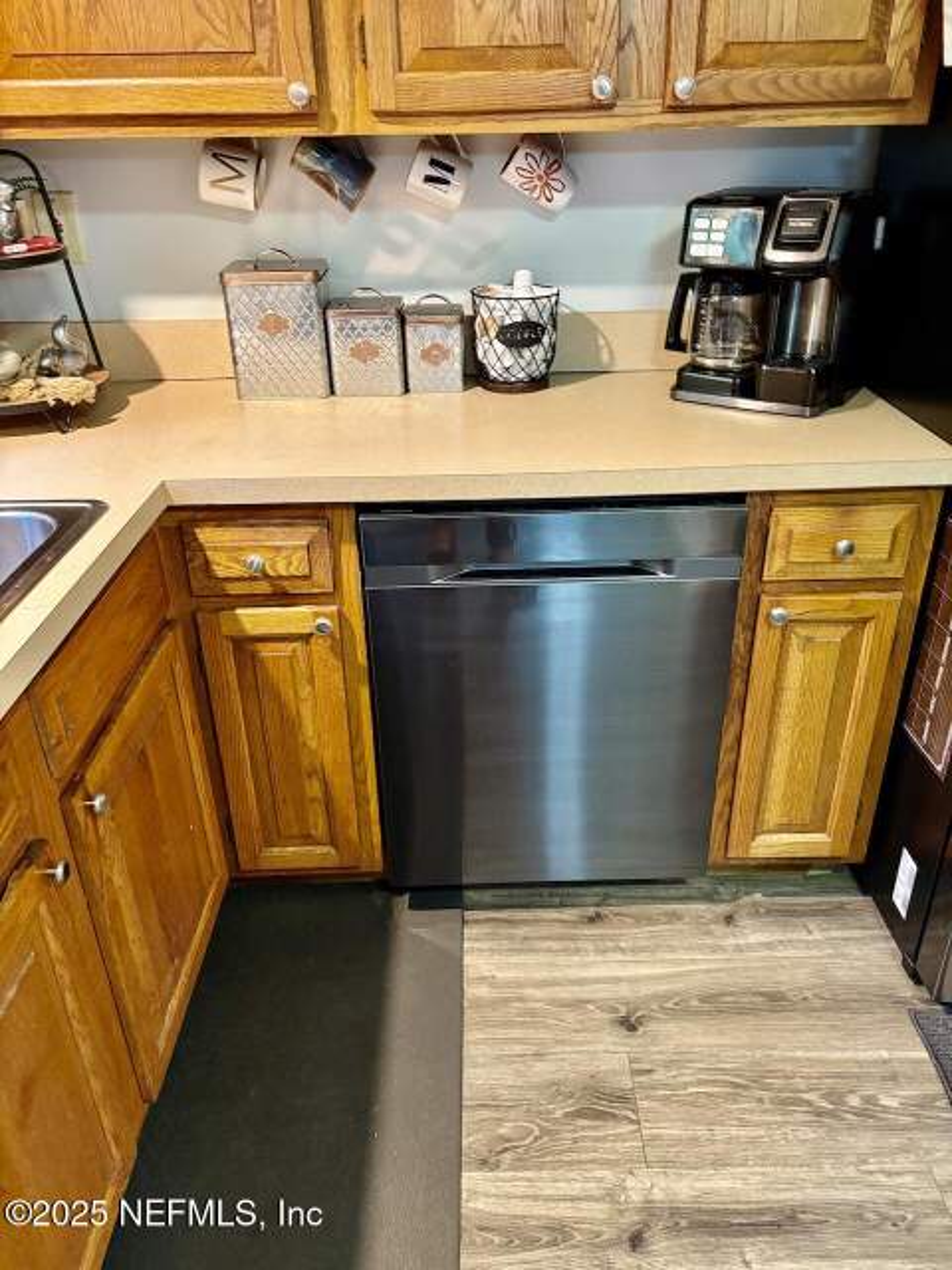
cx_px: 476
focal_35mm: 26
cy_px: 635
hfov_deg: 53.1
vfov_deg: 67.3
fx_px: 953
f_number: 1.6
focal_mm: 5.96
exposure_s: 1/30
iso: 500
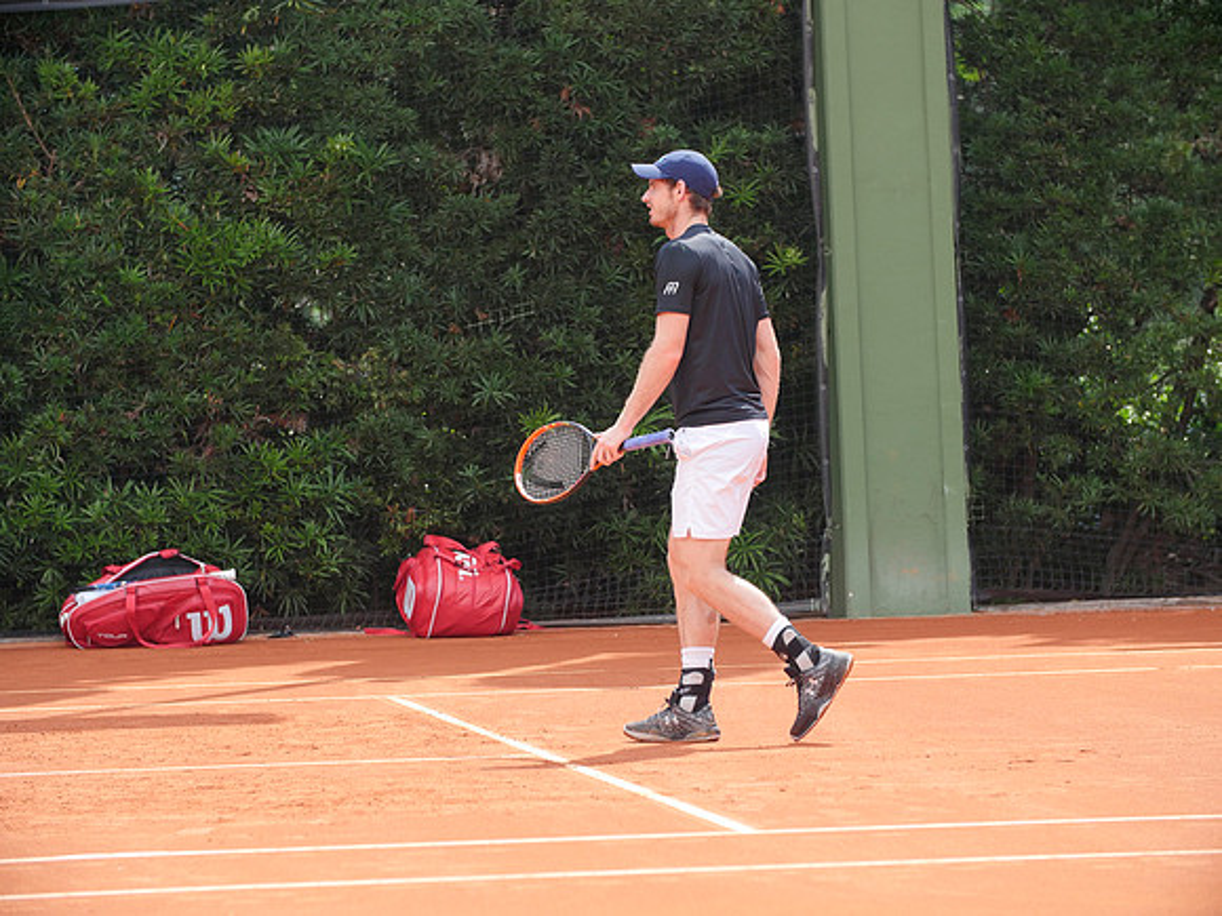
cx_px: 611
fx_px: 9037
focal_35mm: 256
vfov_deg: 5.8
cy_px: 458
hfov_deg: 7.7
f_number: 3.2
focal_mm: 128
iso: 400
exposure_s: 1/1600
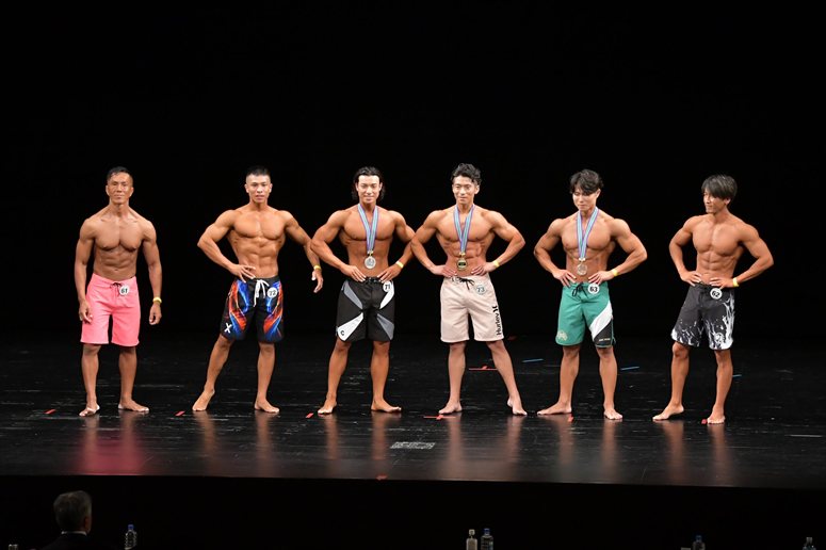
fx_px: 3371
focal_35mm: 147
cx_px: 413
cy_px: 275
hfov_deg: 14.0
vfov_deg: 9.3
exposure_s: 1/400
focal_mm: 98
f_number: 5.6
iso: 3200
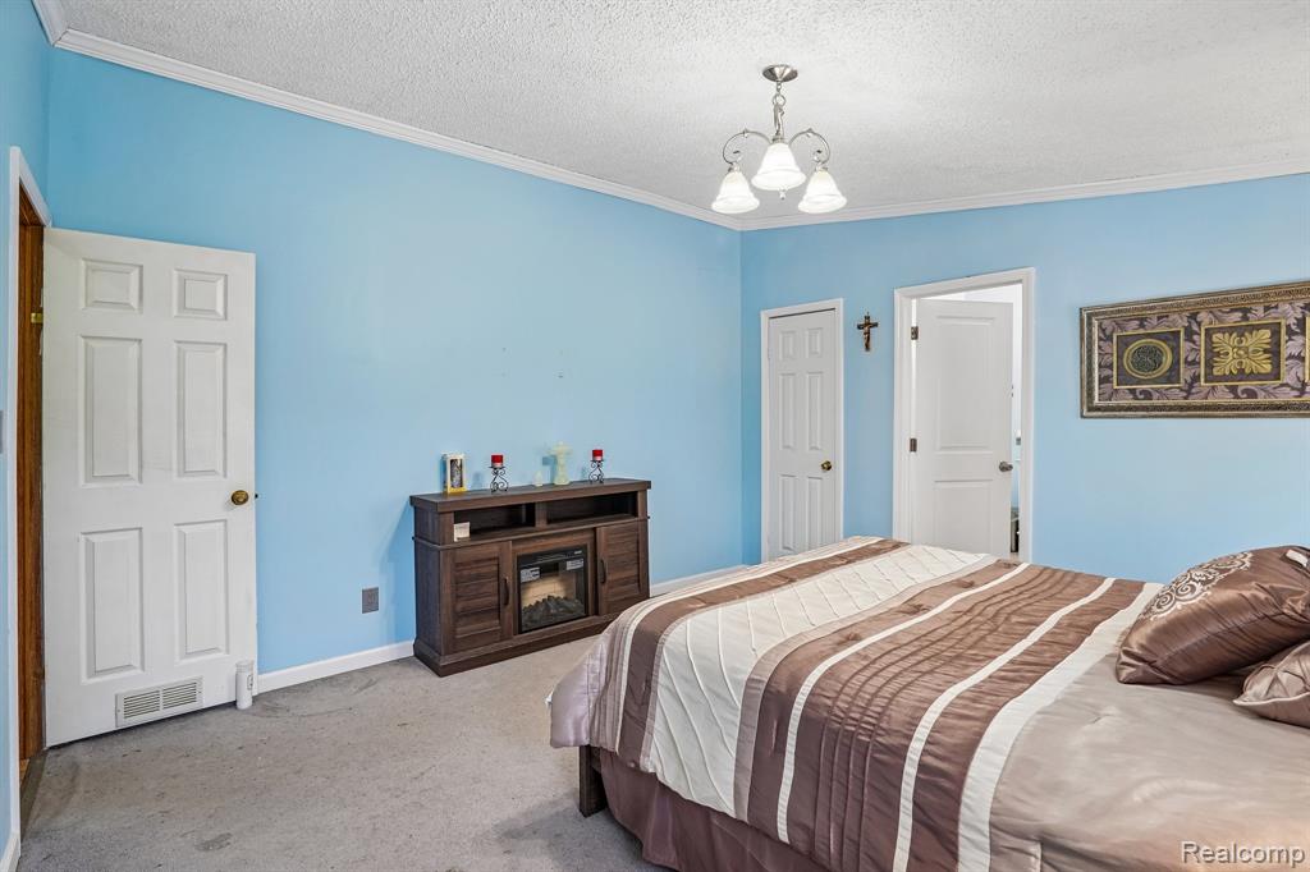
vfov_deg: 73.7
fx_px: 582
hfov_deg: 96.8
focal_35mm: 16
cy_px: 436
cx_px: 655
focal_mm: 16
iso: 400
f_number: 8
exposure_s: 1/10
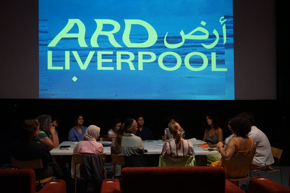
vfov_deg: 29.9
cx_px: 145
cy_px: 96
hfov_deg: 43.6
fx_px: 363
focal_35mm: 45
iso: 5000
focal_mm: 45
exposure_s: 1/60
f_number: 5
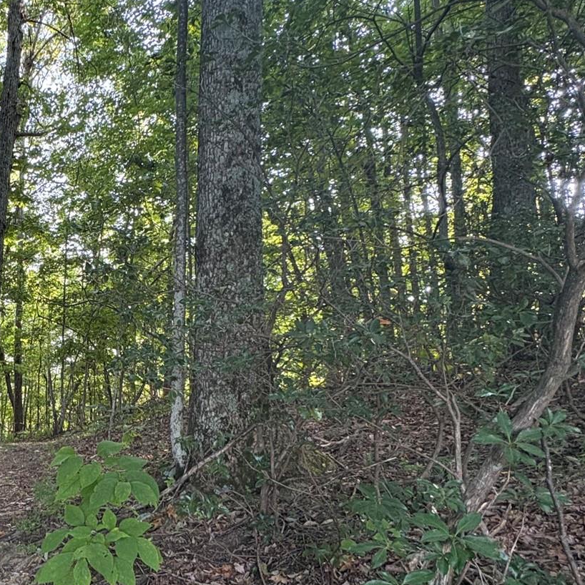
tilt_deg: +5.0
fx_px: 593
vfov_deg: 52.2
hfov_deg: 45.4
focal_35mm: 31
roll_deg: -1.0
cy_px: 350
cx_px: 16
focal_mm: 2.22
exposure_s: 1/78
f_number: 2.2
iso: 250
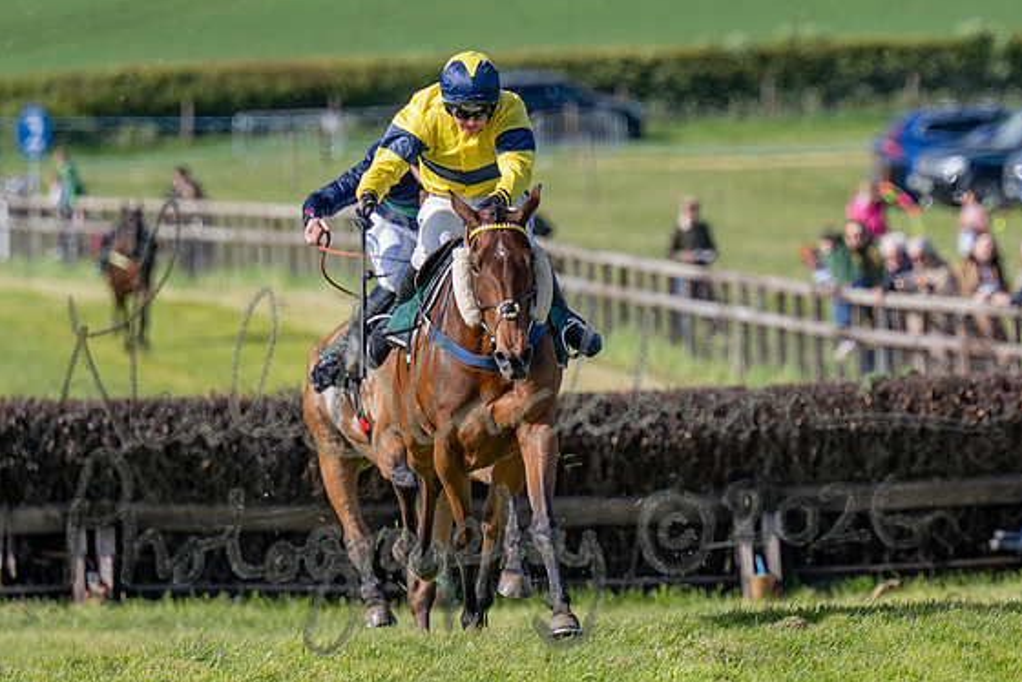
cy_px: 427
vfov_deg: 2.1
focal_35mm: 658
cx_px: 620
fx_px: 18689
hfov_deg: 3.1
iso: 100
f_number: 2.8
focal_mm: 180
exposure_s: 1/2000
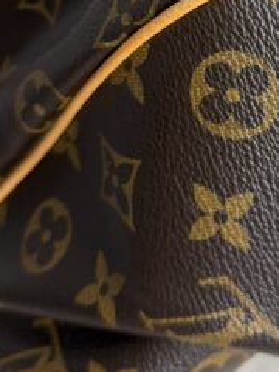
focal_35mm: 80
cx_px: 308
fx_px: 860
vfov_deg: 23.5
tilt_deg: -40.8
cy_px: 12
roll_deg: +4.8
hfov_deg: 17.8
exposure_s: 1/120
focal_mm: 6.76
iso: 100
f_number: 1.78
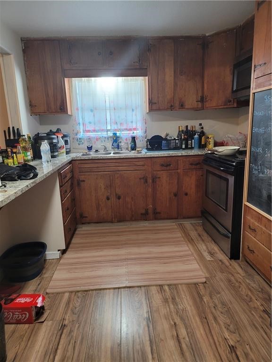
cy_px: 181
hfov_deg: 53.1
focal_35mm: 26
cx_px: 136
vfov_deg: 67.3
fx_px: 272
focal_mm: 5
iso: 200
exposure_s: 1/40
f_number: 1.8
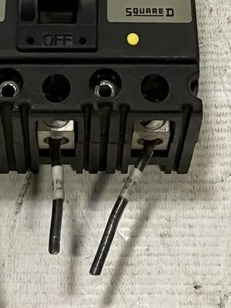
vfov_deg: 14.5
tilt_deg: -47.9
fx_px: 997
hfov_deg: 13.2
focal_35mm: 112
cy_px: -308
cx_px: 83
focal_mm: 4.2
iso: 125
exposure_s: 1/60
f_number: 1.6
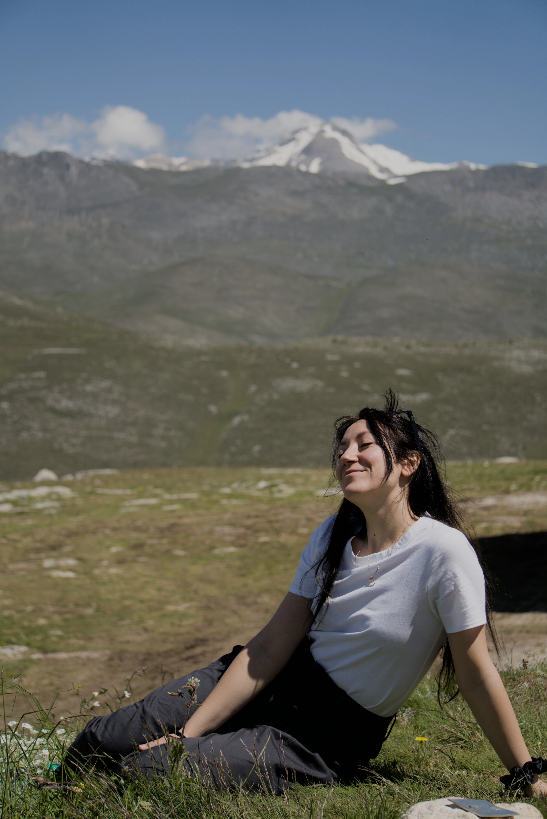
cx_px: 274
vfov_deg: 24.6
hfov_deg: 16.6
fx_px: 1878
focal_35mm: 82
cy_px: 410
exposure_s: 1/1000
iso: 100
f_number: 4.5
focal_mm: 55
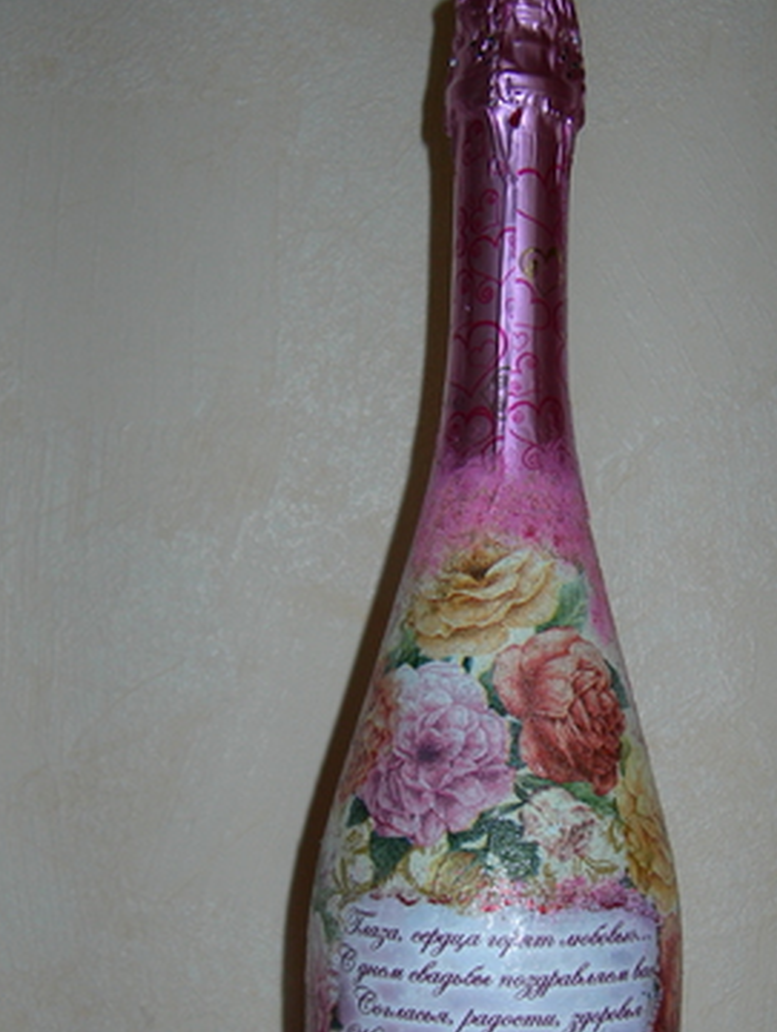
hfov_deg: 25.3
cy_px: 677
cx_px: 426
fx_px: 1732
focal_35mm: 58
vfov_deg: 32.9
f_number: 2.8
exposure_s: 1/60.1
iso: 50
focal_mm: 7.8
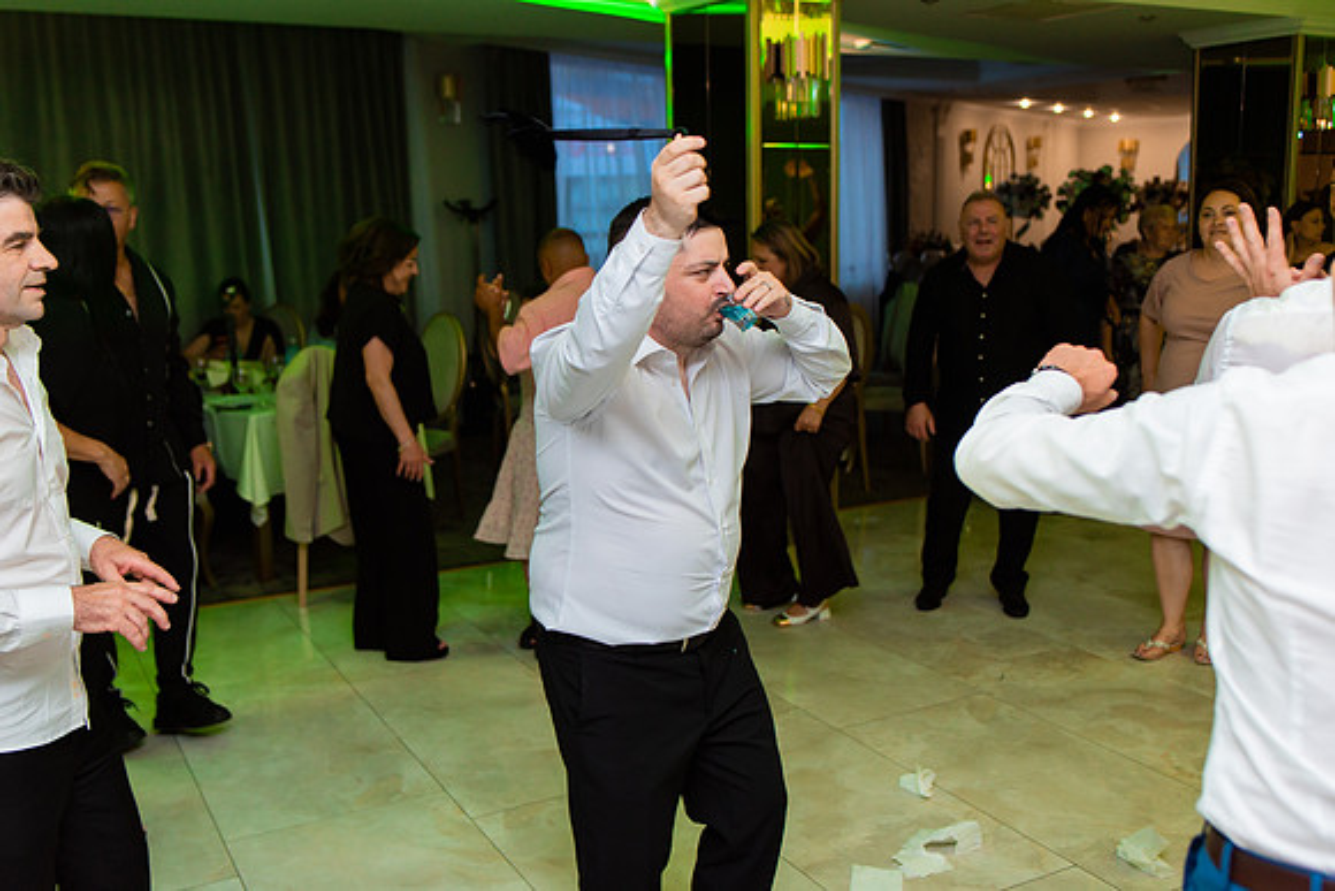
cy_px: 446
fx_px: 1298
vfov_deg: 37.9
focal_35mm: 35
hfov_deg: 54.4
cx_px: 668
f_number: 3.2
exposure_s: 1/200
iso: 1250
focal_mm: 35
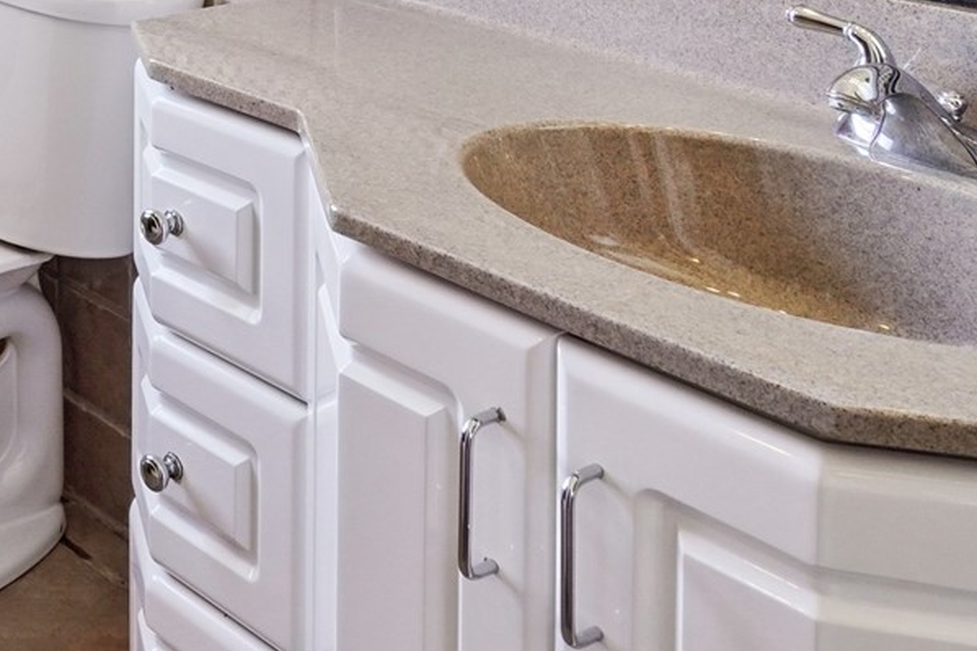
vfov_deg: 19.7
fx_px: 1574
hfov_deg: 29.0
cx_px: -243
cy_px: -375
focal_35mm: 58
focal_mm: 16
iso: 400
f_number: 9
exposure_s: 1/25
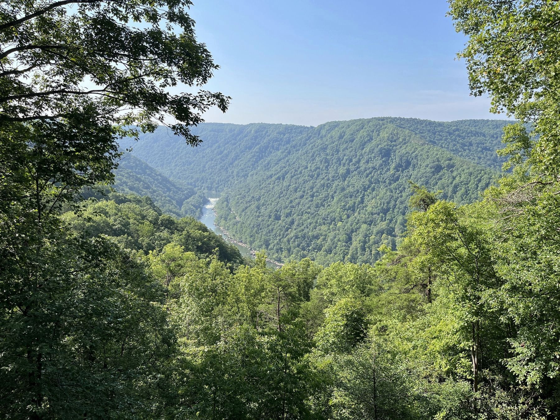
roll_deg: +0.0
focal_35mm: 26
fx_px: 421
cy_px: 210
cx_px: 280
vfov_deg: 53.1
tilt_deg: -8.8
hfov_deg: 67.3
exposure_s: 1/1647
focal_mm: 5.1
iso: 50
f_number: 1.6
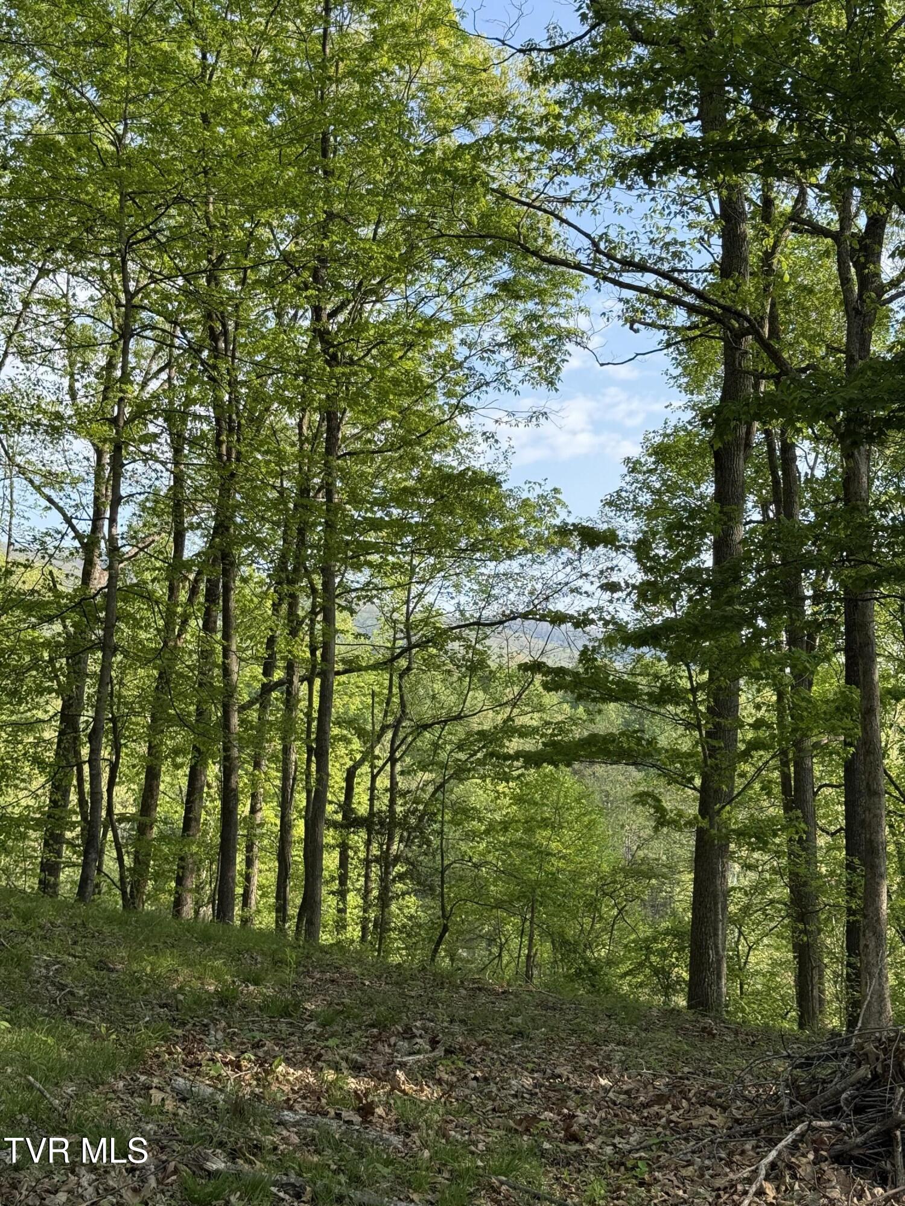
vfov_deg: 39.7
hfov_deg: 30.3
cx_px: 452
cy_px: 603
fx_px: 1673
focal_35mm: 48
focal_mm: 6.76
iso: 80
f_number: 1.78
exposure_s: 1/1330
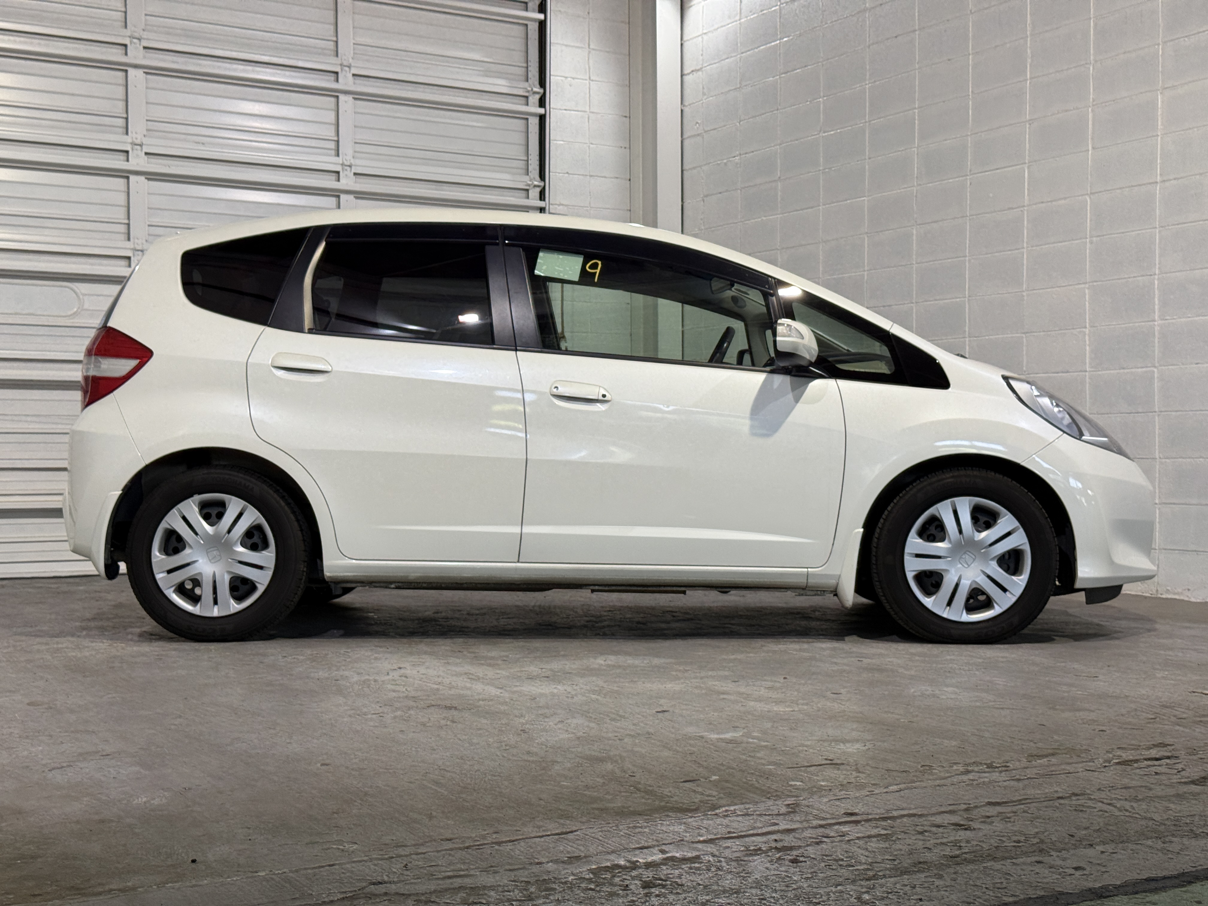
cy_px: 453
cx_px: 604
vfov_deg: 30.3
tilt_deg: +0.3
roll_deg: -0.1
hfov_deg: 39.7
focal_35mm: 48
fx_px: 1675
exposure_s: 1/60
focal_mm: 6.76
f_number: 1.78
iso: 64
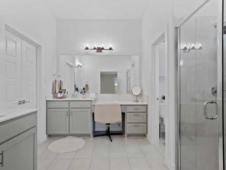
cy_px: 87
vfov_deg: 71.6
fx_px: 118
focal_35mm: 18
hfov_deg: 87.7
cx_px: 110
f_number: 9
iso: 640
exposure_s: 1/6
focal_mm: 16
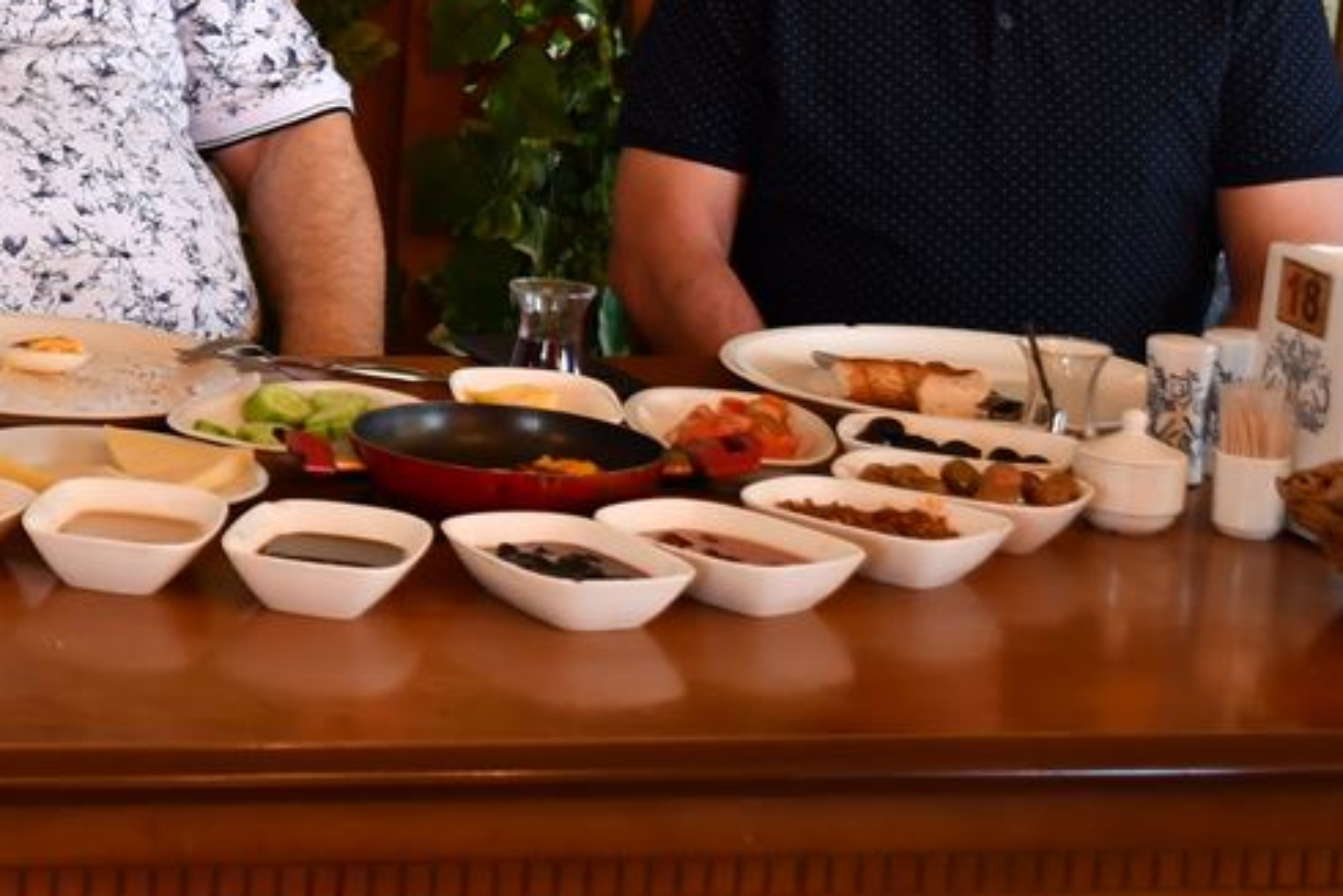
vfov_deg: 12.3
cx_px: -619
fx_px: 4142
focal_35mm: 111
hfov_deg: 16.8
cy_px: 75
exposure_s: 1/60
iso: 360
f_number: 4
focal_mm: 23
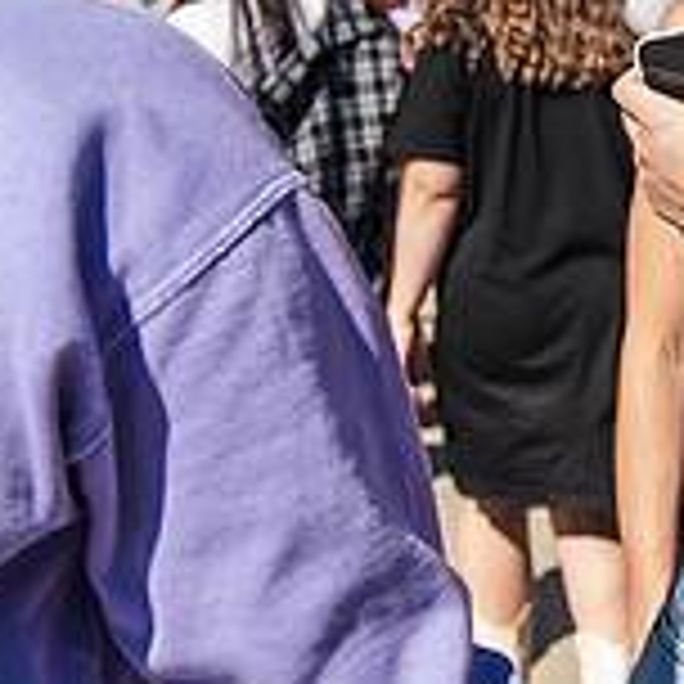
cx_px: 1058
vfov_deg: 14.7
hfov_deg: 13.9
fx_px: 2616
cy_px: 34
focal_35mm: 117
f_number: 5
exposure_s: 1/500
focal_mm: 36
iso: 125
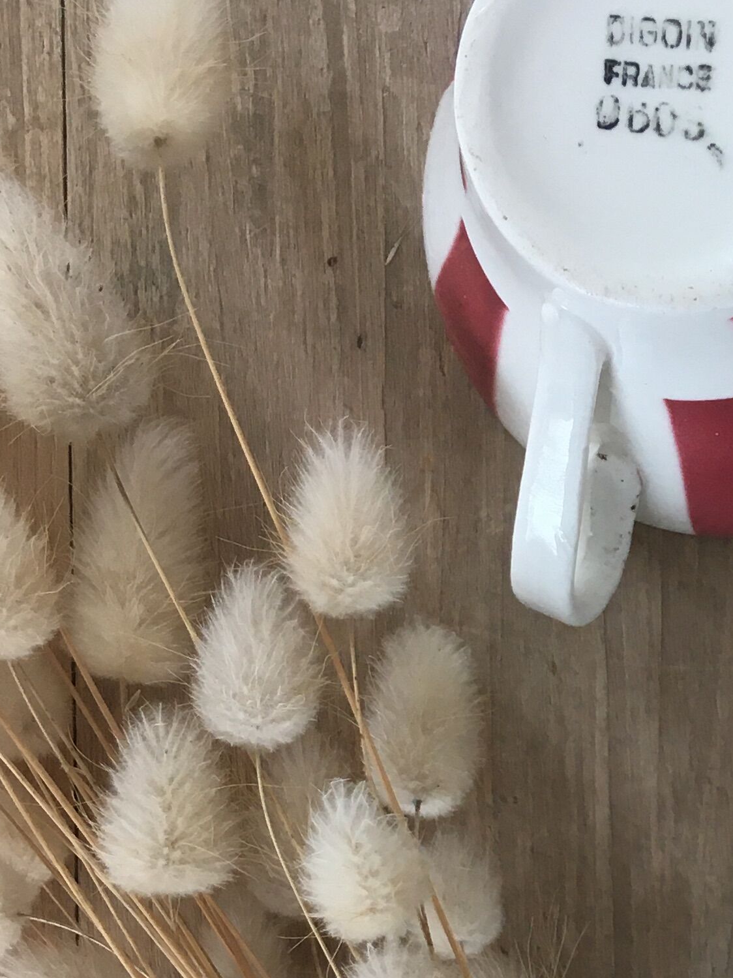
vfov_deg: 24.5
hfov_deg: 17.7
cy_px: 833
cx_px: 944
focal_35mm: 78
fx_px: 2203
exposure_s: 1/33
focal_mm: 4.15
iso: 25
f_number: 2.2
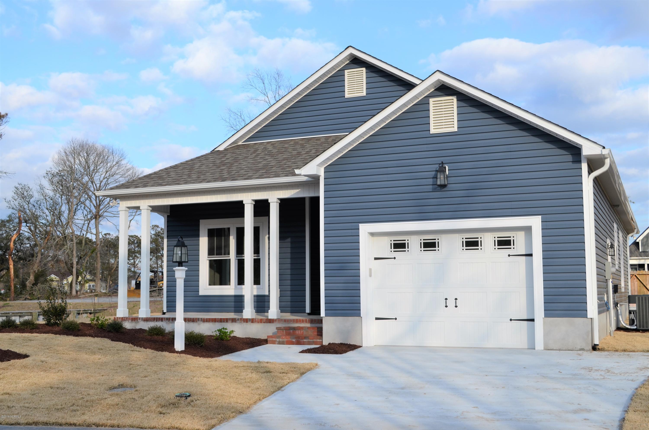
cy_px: 215
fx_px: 783
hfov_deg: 45.0
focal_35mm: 44
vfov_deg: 30.7
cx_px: 324
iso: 140
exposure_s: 1/250
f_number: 8
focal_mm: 29
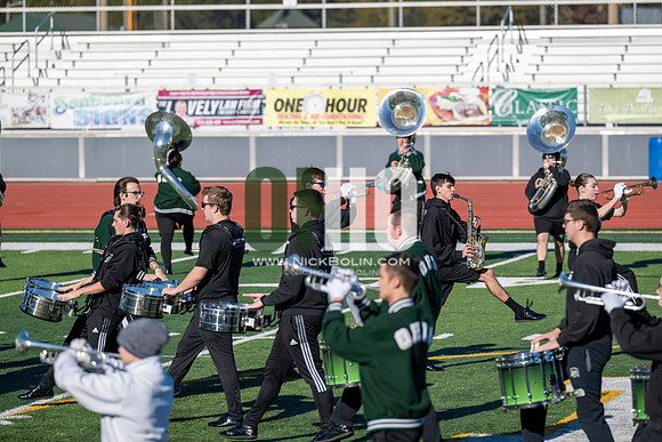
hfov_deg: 10.3
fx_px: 3678
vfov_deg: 6.9
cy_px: 221
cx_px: 331
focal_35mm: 200
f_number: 4
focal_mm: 200
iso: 160
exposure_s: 1/2000
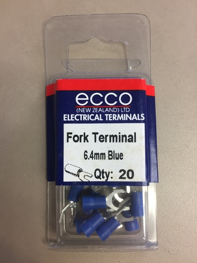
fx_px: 220
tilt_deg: -86.4
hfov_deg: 48.2
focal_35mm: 29
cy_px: 132
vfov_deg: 61.7
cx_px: 98
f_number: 2.2
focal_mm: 4.15
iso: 80
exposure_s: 1/33
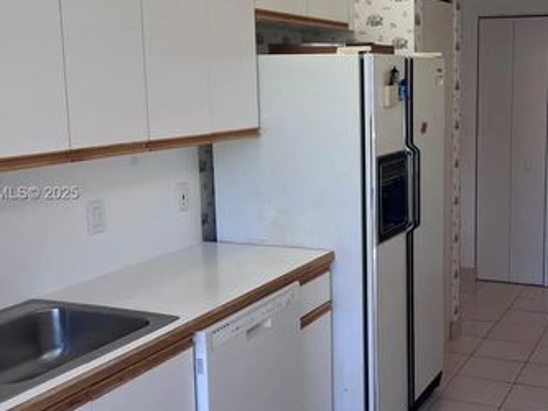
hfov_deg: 37.4
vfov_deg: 29.1
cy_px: 194
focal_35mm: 50
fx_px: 792
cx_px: 400
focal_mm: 5.7
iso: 40
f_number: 1.5
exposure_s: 1/290
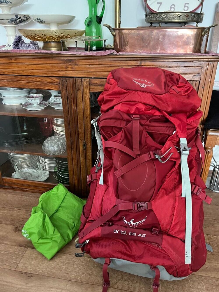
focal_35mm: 26
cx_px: 110
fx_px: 219
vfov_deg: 67.3
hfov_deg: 53.1
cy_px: 146
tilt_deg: -26.0
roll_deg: -0.5
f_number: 1.5
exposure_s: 1/41
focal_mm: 5.7
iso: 500
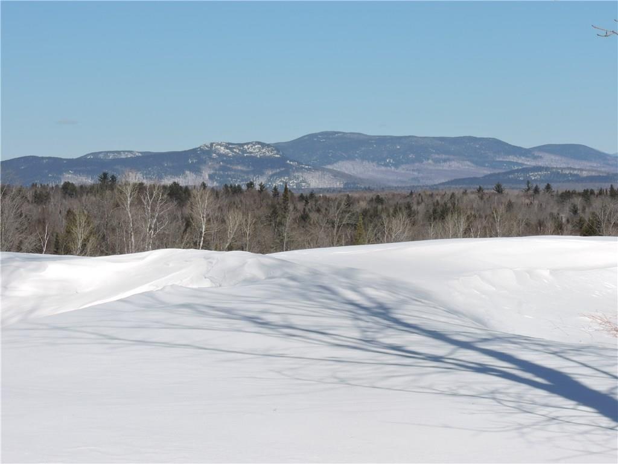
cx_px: 309
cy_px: 232
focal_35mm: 105
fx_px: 1875
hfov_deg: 18.7
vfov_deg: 14.1
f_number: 4.7
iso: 100
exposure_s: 1/1250
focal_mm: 18.7
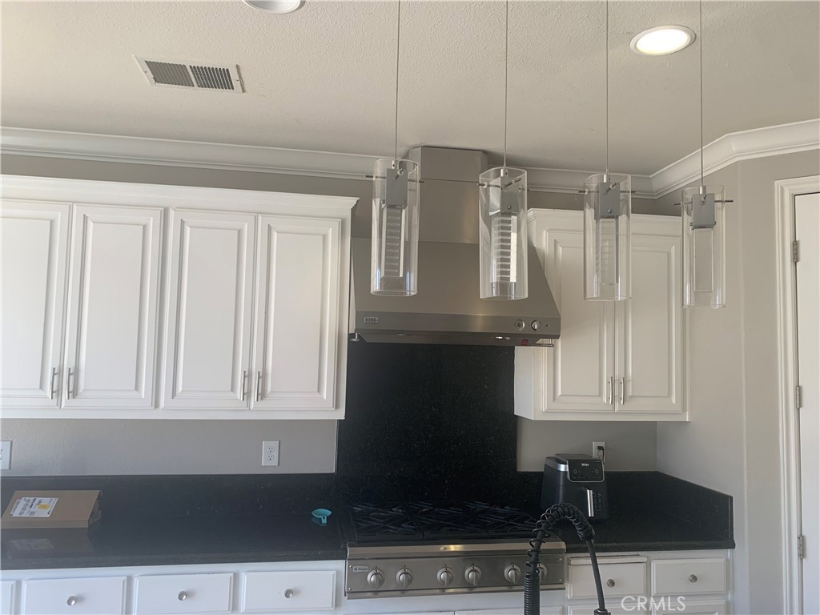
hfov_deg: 67.3
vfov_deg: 53.1
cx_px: 410
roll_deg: -1.9
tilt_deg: +5.0
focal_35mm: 26
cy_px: 308
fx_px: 616
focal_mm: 4.25
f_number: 1.8
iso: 64
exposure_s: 1/120
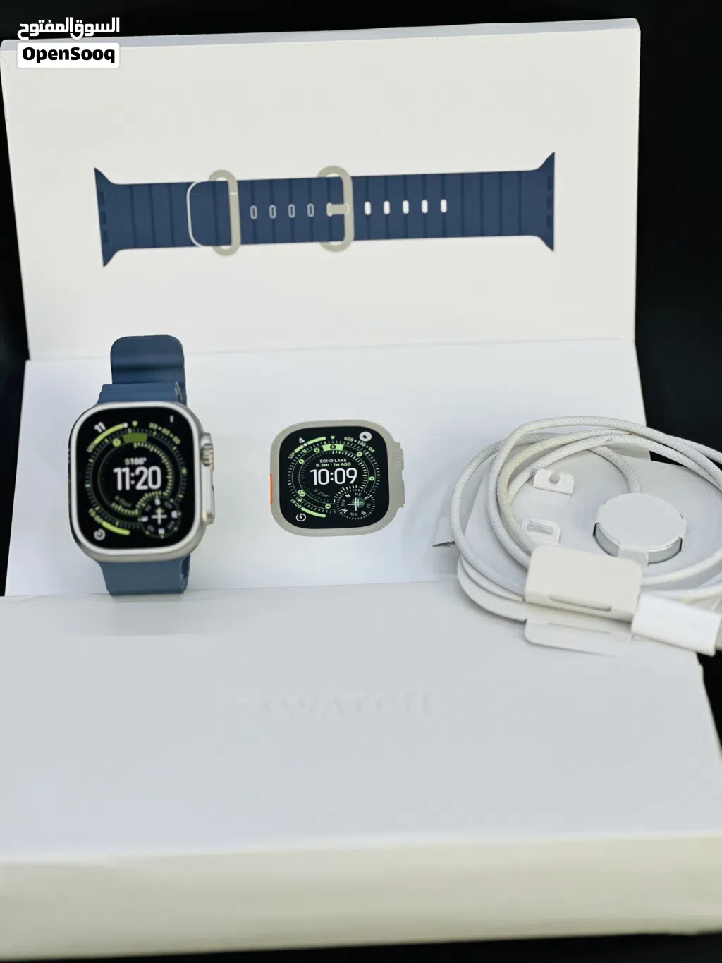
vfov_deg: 25.3
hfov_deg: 19.1
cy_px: 482
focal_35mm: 77
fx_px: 2141
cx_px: 361
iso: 50
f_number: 2.8
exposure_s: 1/100
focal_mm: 9
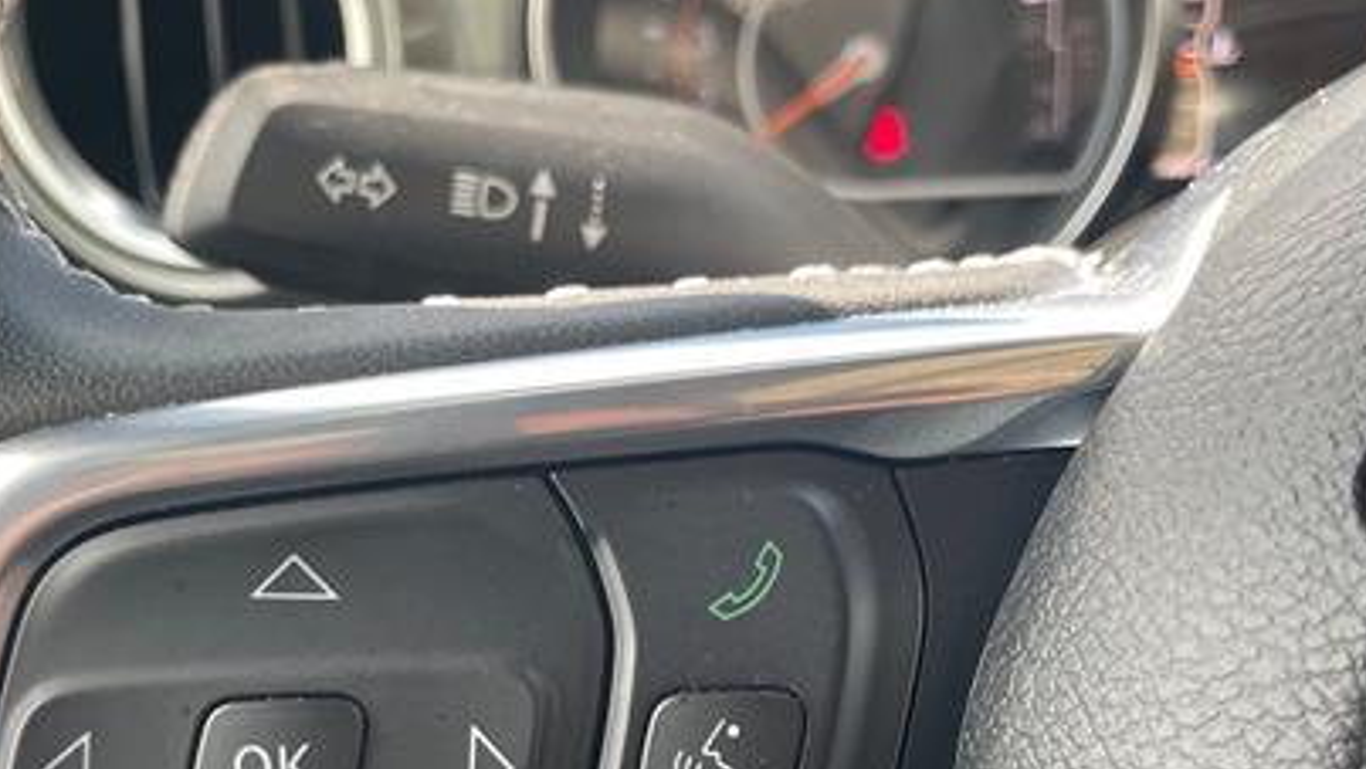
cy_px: 728
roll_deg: +6.4
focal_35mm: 45
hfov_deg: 45.3
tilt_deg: -34.6
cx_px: 569
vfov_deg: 25.5
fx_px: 1630
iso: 125
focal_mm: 4.2
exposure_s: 1/106
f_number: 1.6
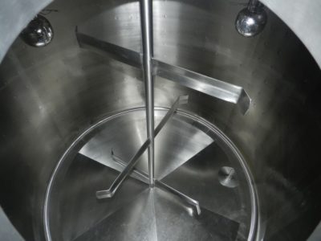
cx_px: 160
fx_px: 213
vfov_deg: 58.9
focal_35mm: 23
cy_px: 120
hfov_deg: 73.9
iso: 200
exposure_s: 1/30
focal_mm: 4
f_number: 3.4
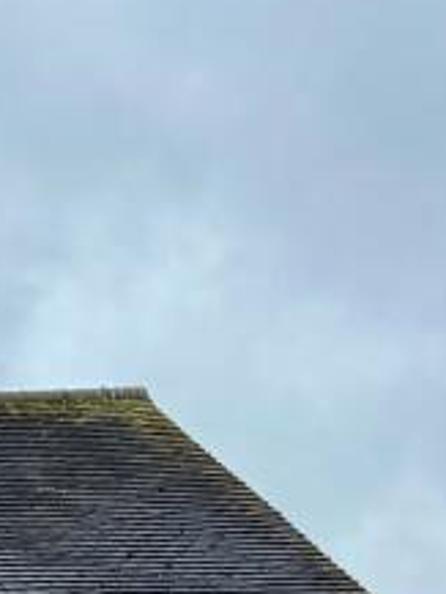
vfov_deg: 15.8
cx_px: -761
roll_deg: +0.5
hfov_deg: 10.5
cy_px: 925
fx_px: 1939
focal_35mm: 113
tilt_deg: +6.5
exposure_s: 1/1560
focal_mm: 6.76
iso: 80
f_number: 1.78
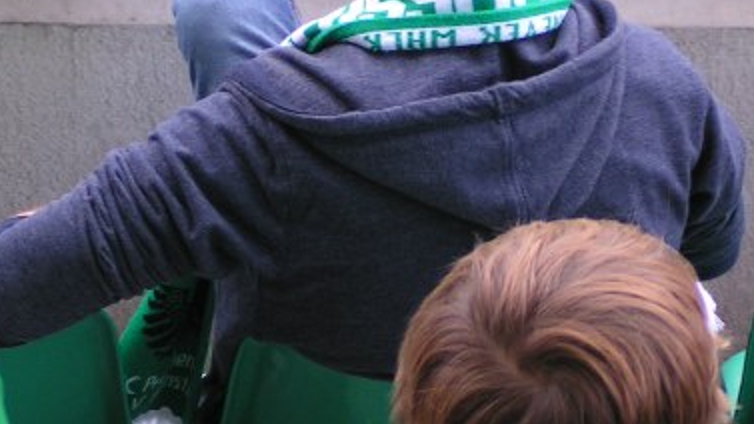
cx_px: 276
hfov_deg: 9.4
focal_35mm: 229
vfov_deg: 5.3
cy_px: -158
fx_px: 4578
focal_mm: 15.2
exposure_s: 1/100
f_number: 3.5
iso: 50
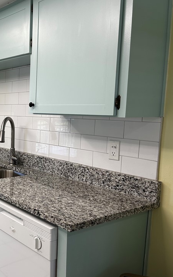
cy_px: 140
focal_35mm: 39
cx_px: -15
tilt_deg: -6.5
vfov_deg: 50.4
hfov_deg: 29.6
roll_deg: -0.6
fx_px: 294
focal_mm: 5.7
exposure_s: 1/139
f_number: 1.5
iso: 32
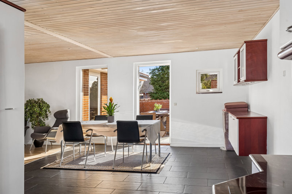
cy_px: 97
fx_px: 243
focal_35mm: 30
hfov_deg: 61.9
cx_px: 146
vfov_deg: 43.6
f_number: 8
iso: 200
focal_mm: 30
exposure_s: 1/25
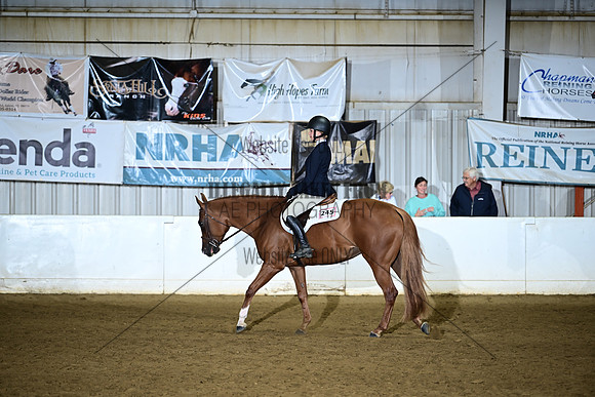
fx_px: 3306
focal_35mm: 200
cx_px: 298
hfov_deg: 10.3
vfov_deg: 6.9
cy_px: 198
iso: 500
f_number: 3.5
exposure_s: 1/205
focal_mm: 200
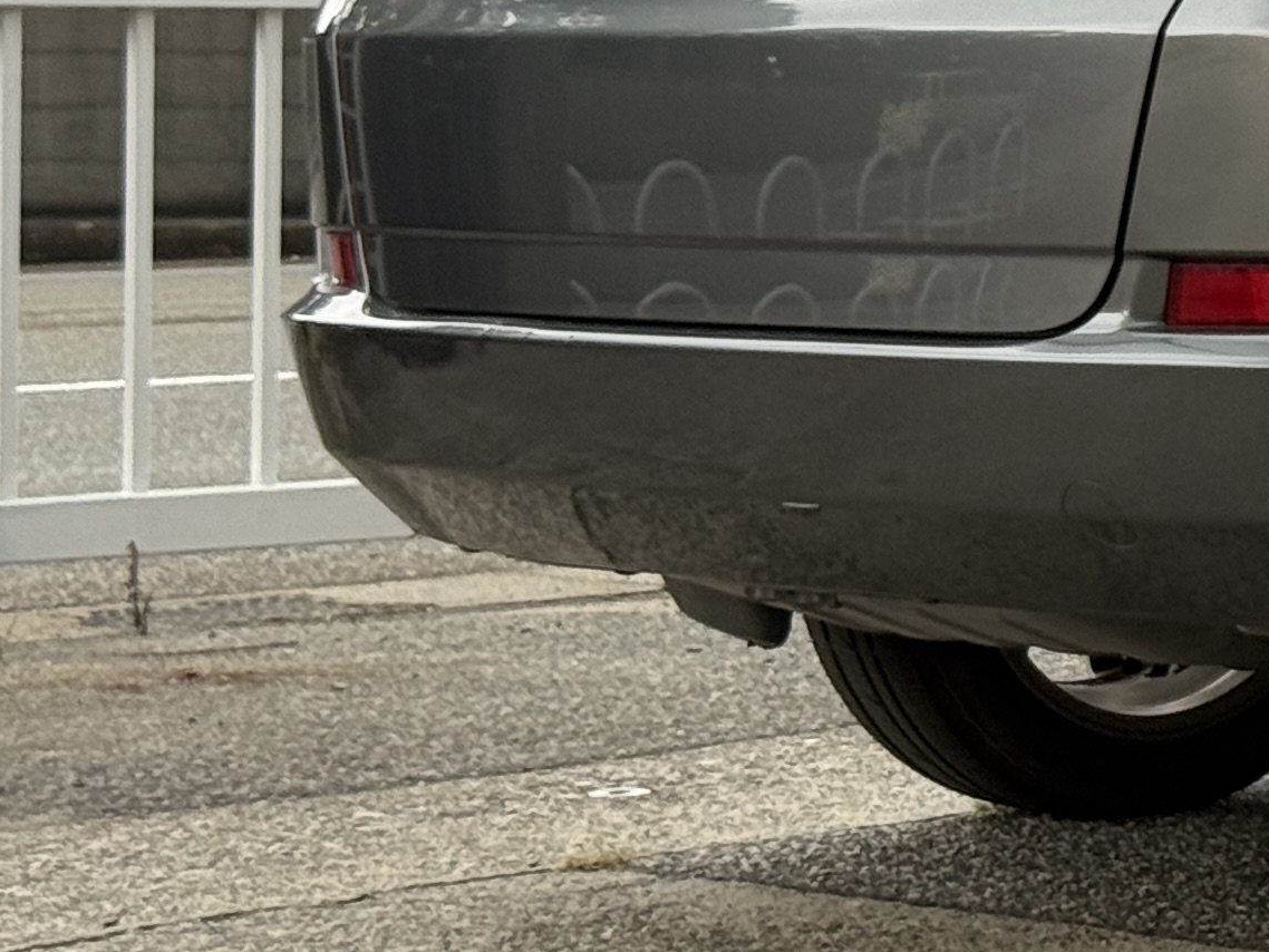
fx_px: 6233
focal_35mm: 170
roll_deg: -0.3
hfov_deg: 10.9
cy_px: -210
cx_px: 2229
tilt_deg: +2.9
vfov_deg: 8.6
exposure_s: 1/206
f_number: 1.78
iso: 50
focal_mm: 6.76
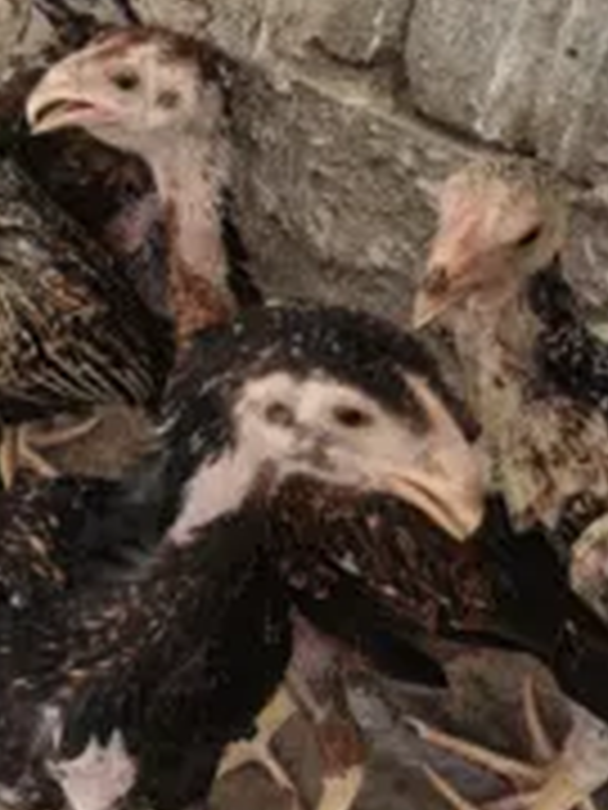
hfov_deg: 20.1
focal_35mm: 68
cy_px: 322
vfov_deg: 28.5
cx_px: -149
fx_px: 1592
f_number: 1.8
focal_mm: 5.56
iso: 420
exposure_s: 1/50
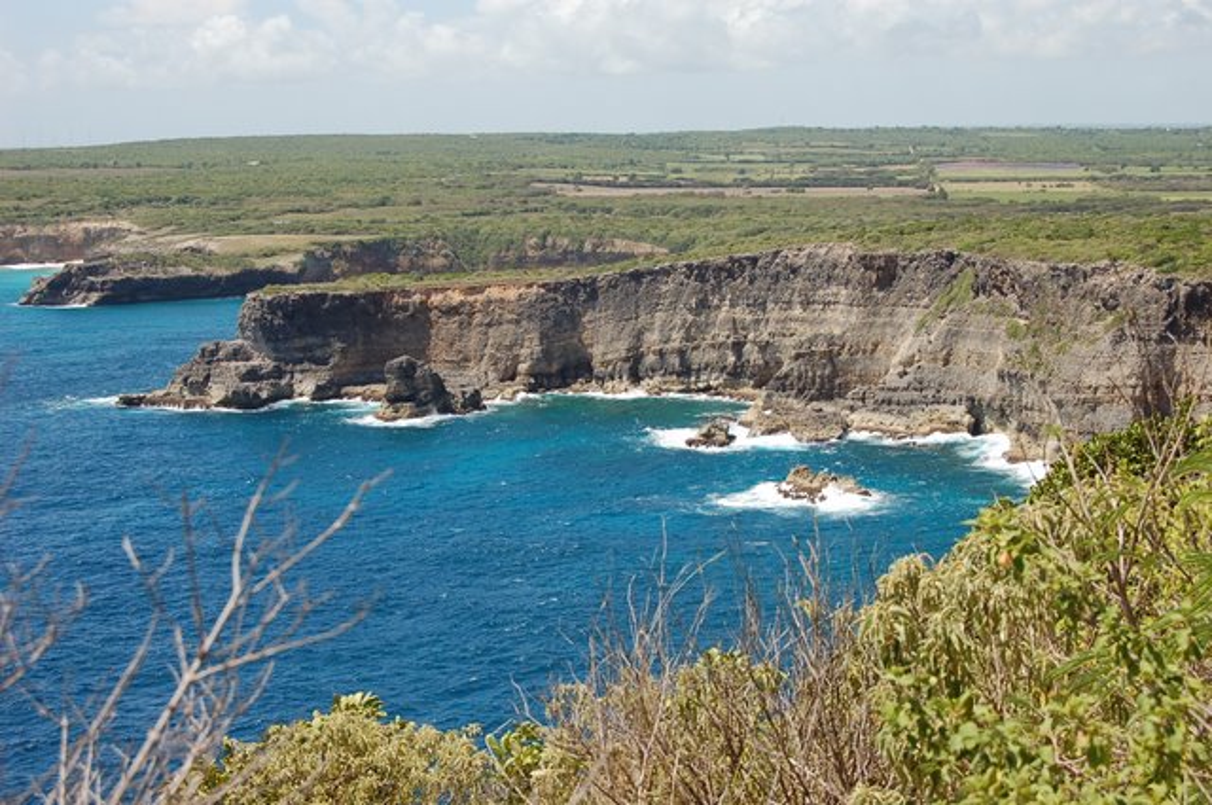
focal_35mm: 69
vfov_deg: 19.7
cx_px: 606
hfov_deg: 29.3
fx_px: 2320
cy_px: 402
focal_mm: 46
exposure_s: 1/250
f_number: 8
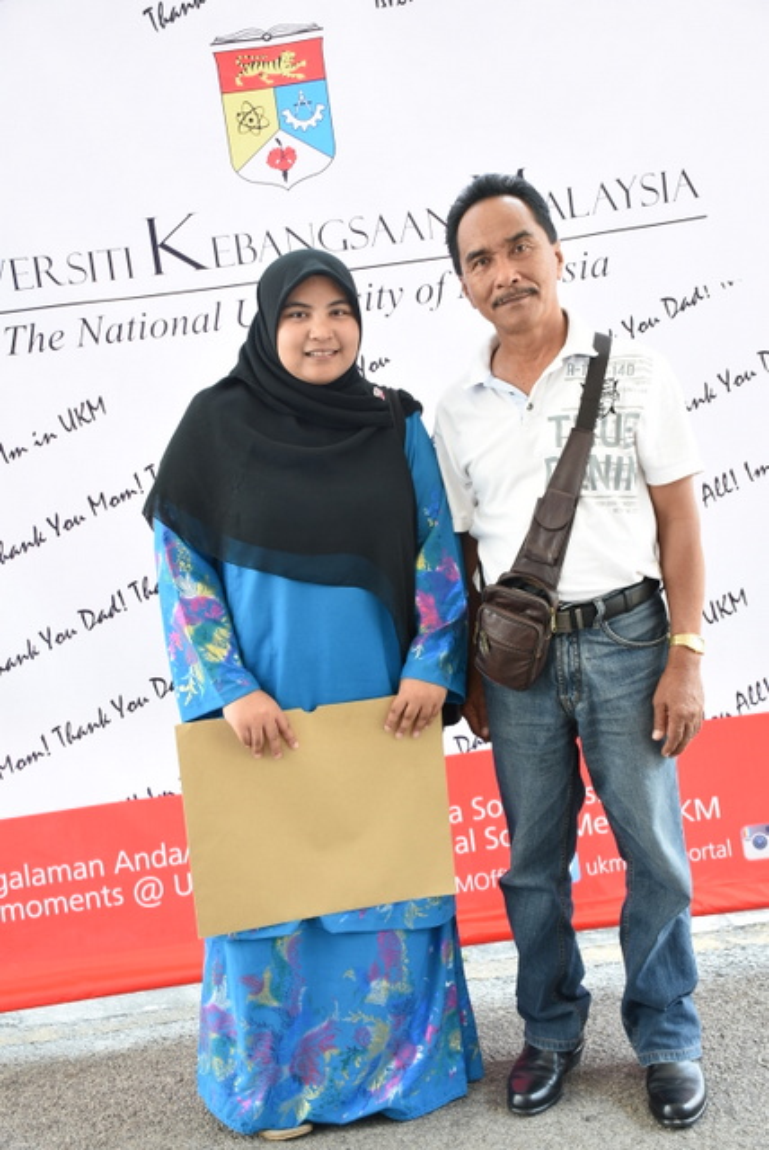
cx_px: 384
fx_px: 1439
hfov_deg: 29.9
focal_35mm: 45
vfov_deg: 43.6
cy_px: 575
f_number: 5
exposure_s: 1/50
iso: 320
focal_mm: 30
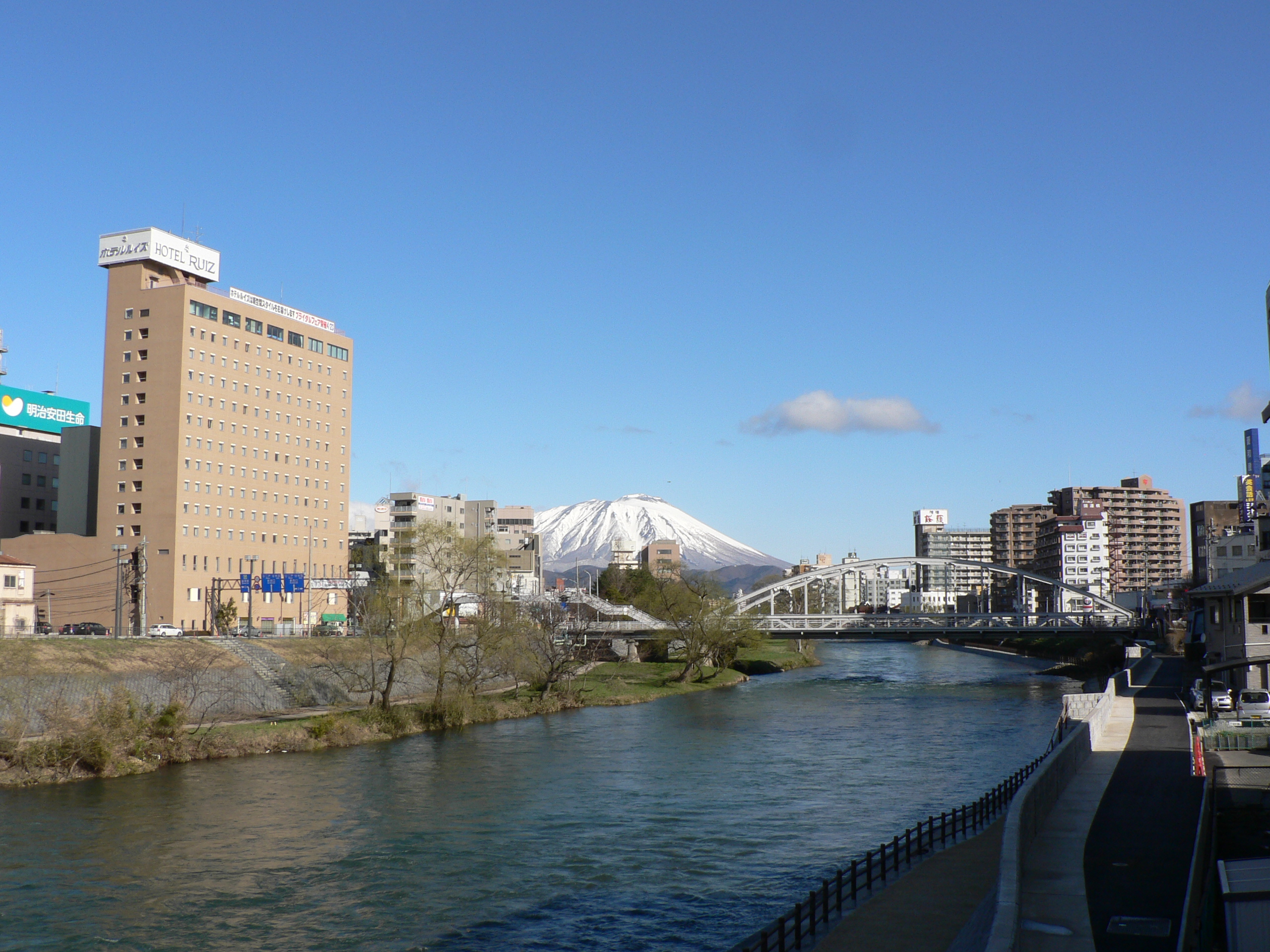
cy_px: 476
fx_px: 1321
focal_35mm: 36
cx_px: 635
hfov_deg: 51.4
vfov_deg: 39.7
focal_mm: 6
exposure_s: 1/400
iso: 80
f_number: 5.6
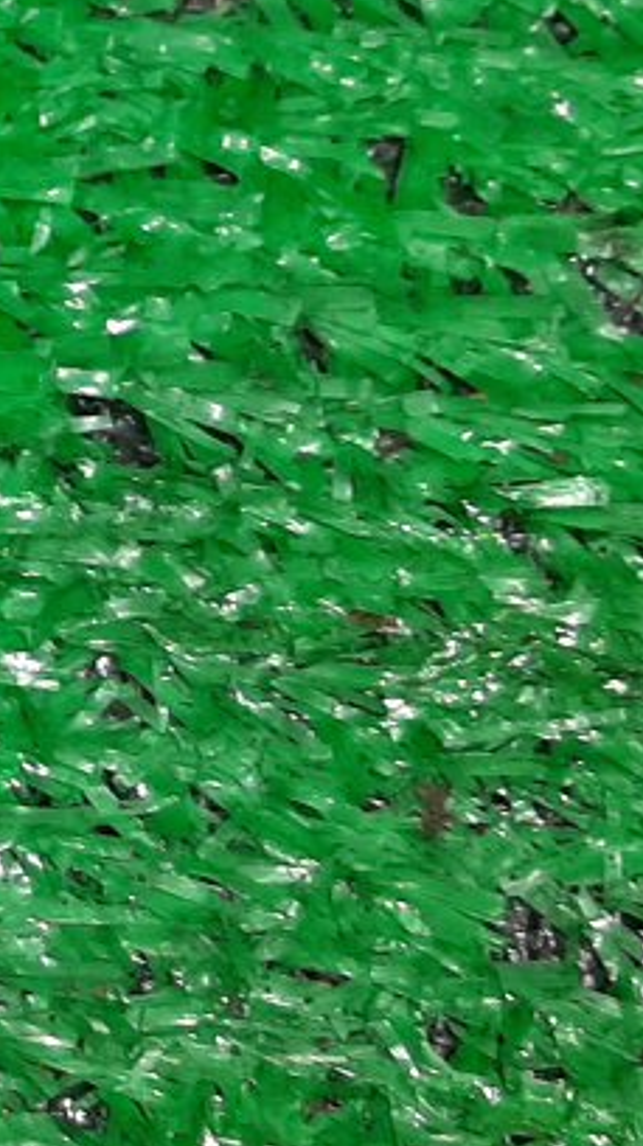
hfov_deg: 11.1
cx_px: -590
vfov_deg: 21.4
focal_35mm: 100
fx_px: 3036
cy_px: 483
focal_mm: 3.93
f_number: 1.7
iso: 40
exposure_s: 1/50
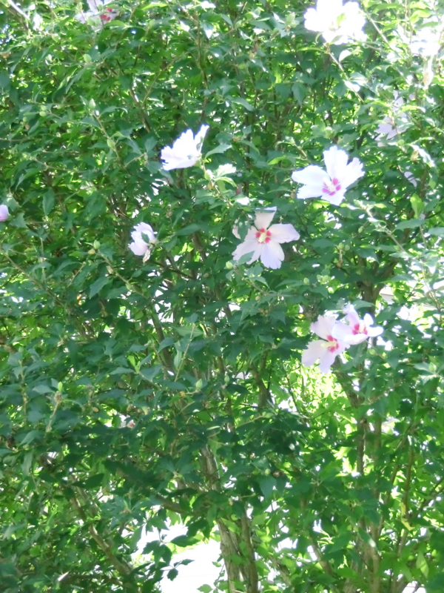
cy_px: 296
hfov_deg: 8.9
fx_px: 2839
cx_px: 222
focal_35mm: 166
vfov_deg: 11.9
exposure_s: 1/100
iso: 400
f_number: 5.9
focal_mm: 29.44
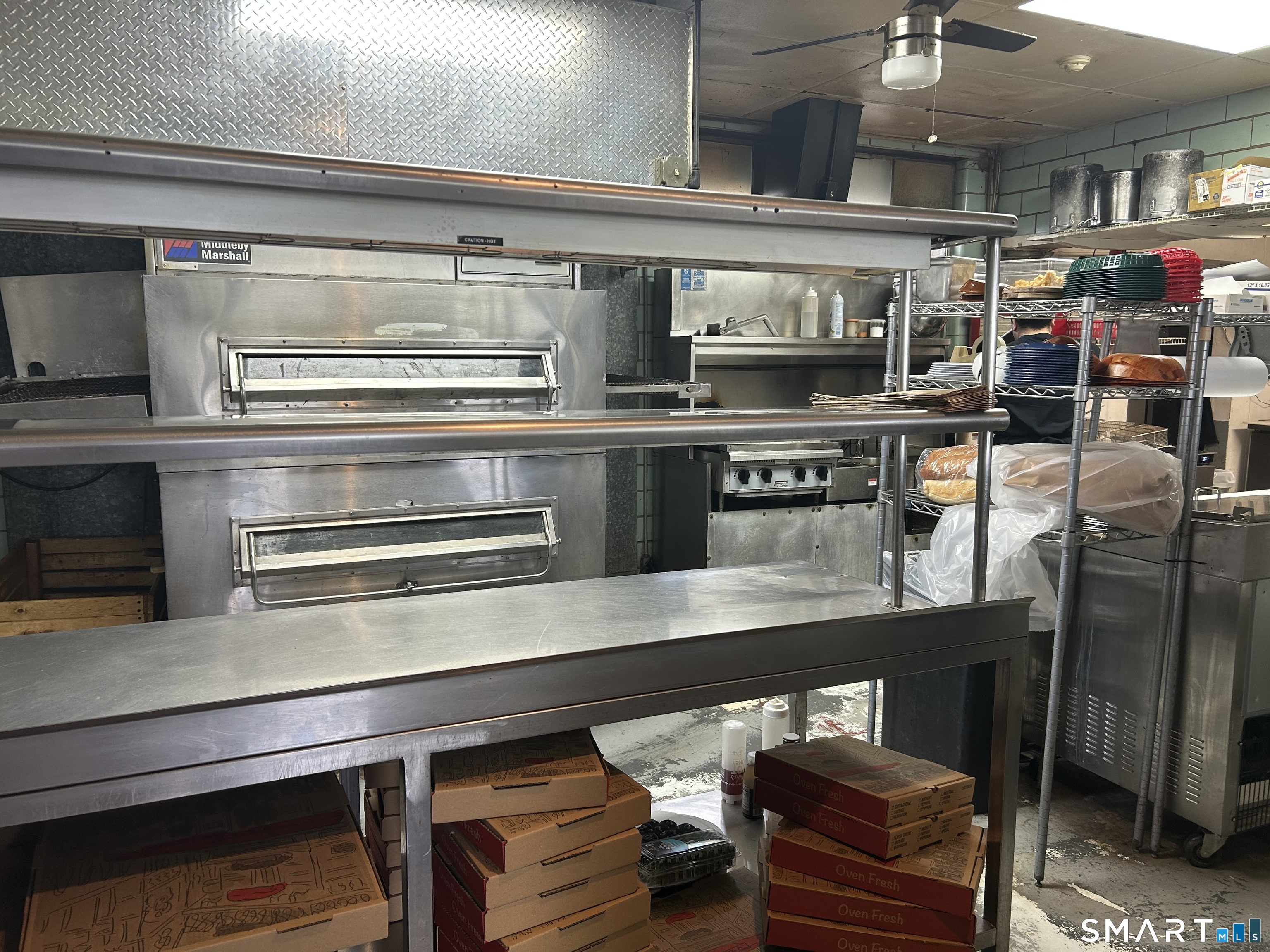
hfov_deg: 67.3
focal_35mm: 26
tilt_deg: -7.2
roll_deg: +0.1
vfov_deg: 53.1
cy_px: 476
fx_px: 954
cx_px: 635
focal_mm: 5.7
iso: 80
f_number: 1.5
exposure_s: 1/60
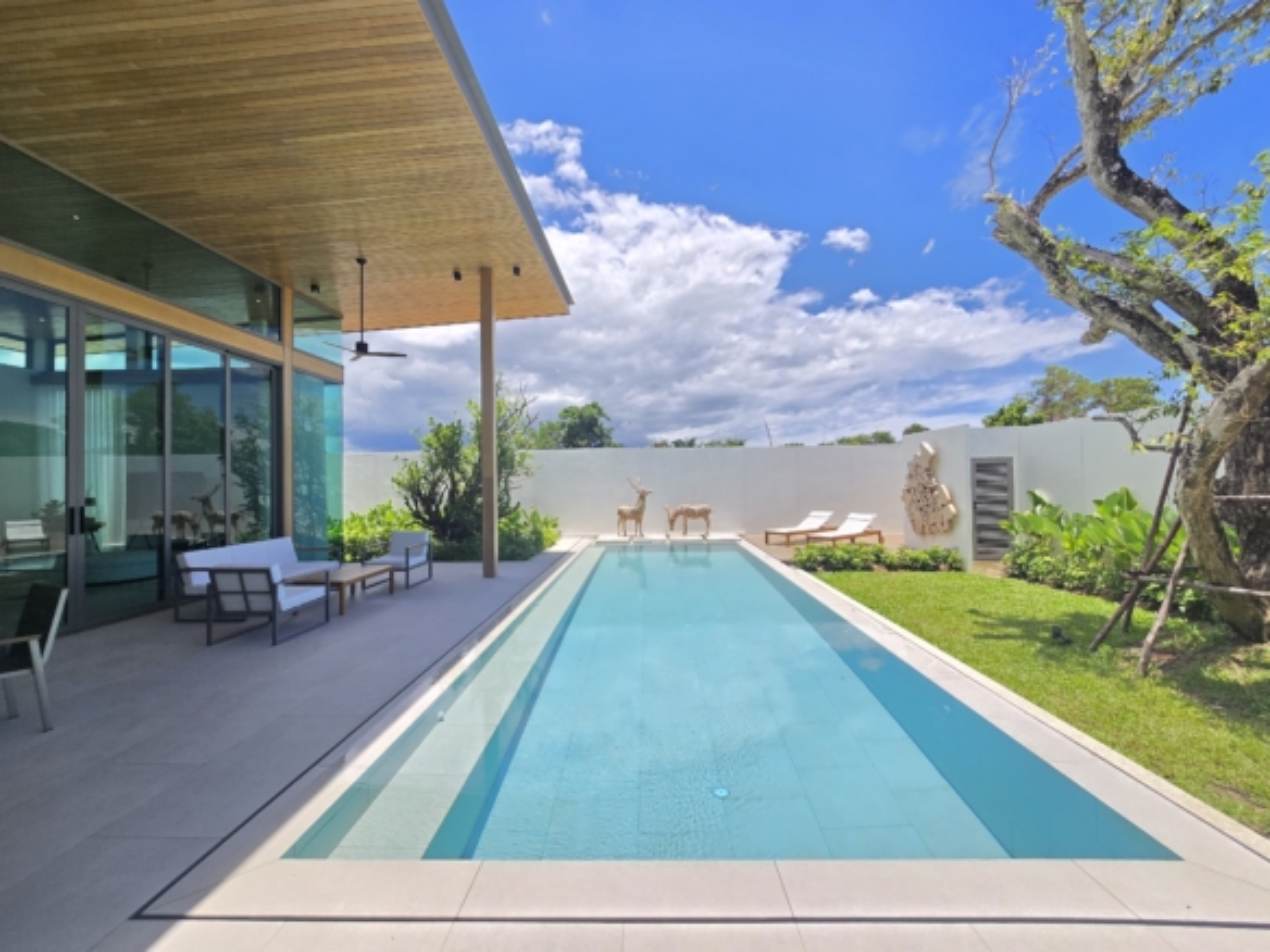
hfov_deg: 106.2
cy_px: 476
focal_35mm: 13
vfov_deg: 89.9
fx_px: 477
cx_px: 635
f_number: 2.2
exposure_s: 1/1663
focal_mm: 2.2
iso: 50
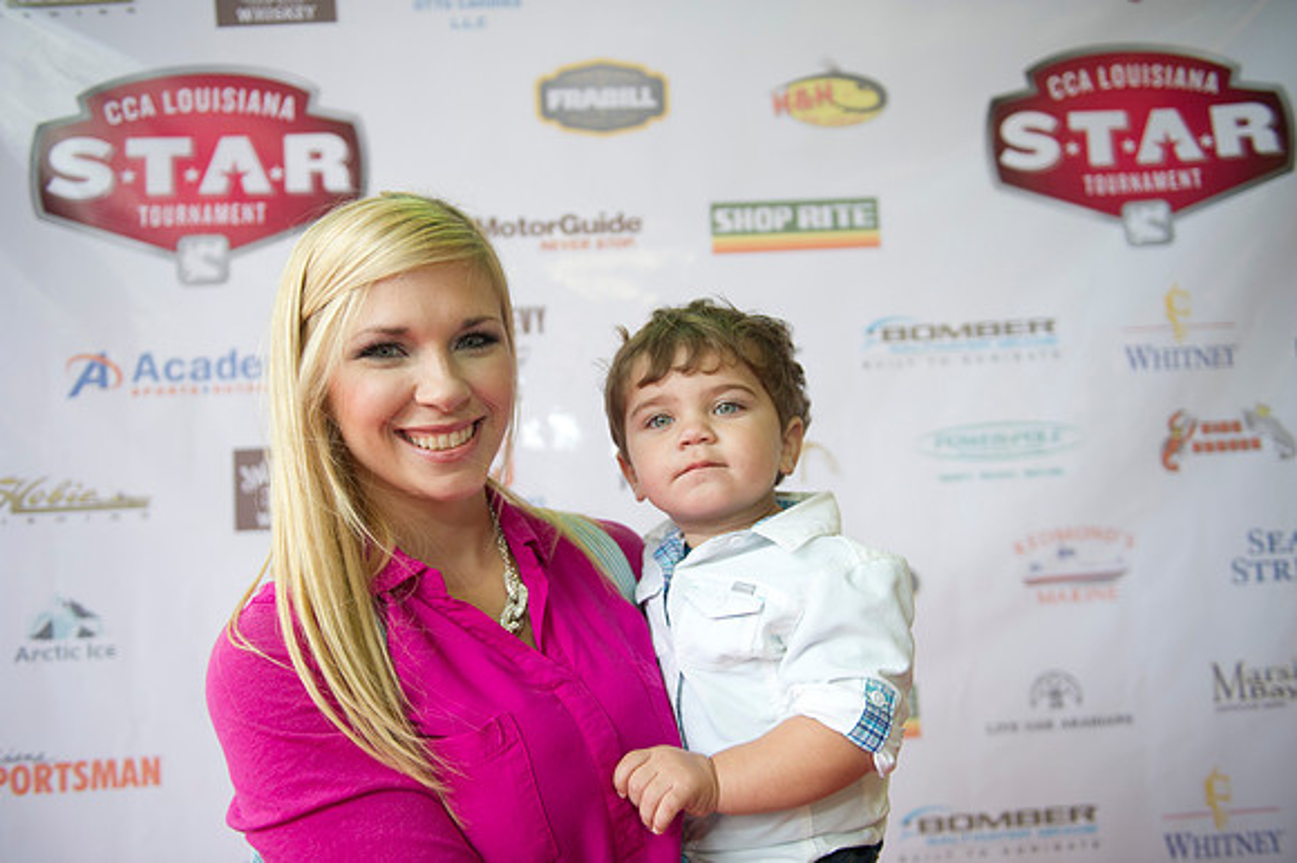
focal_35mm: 29
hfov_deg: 63.7
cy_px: 432
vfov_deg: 44.9
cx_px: 648
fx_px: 1044
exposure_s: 1/125
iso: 640
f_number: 2.8
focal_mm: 29
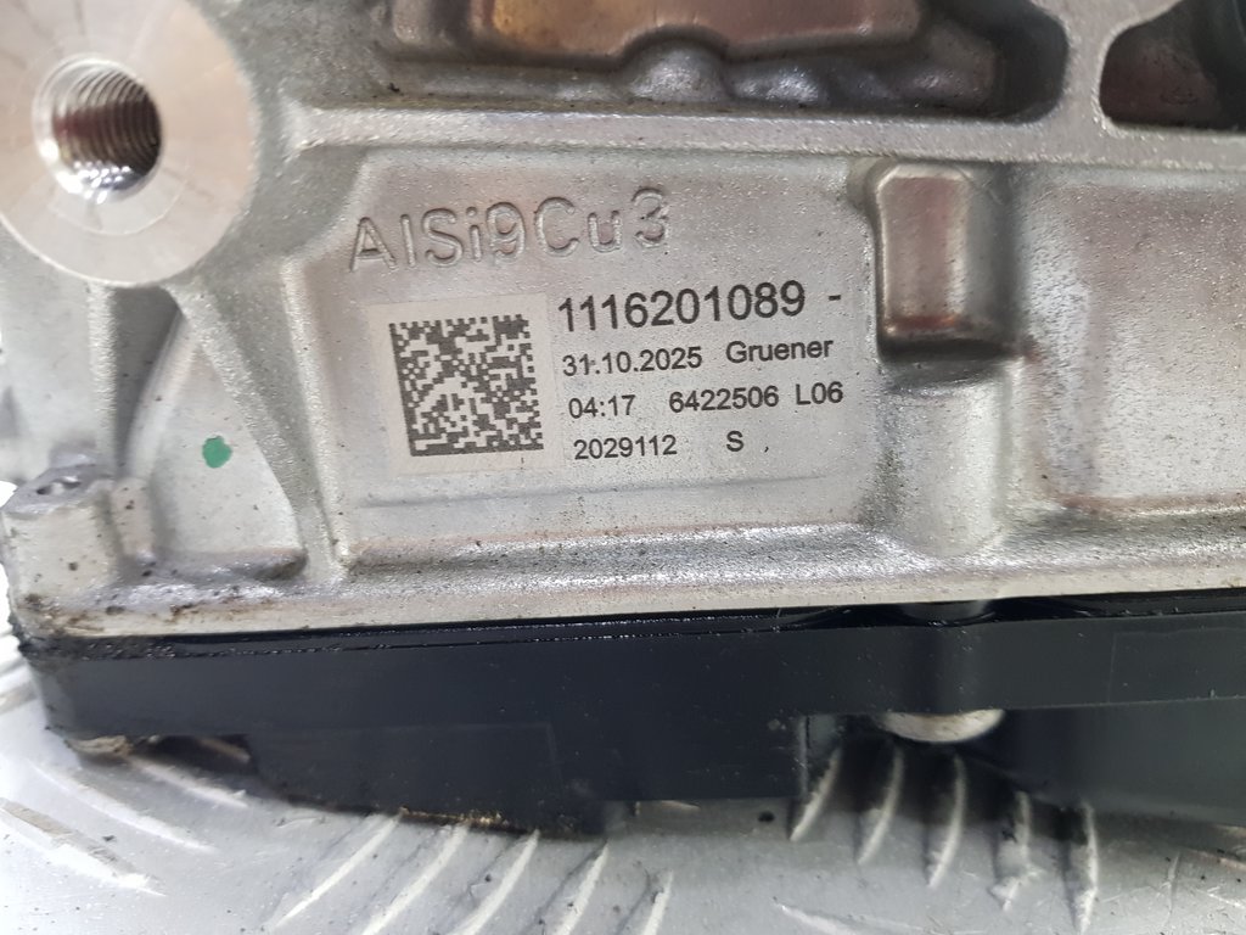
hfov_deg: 67.3
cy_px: 468
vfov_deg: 53.1
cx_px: 623
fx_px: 936
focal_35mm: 26
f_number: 1.7
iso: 250
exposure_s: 1/33
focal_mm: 4.2
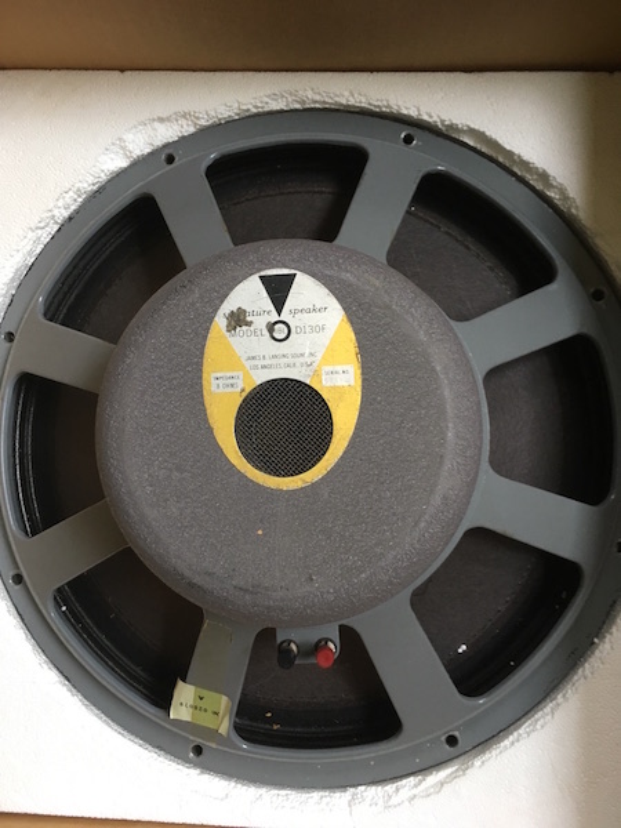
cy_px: 414
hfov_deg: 48.2
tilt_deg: -87.4
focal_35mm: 29
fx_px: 694
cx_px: 310
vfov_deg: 61.7
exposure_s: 1/33
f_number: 2.2
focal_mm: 4.15
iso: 125
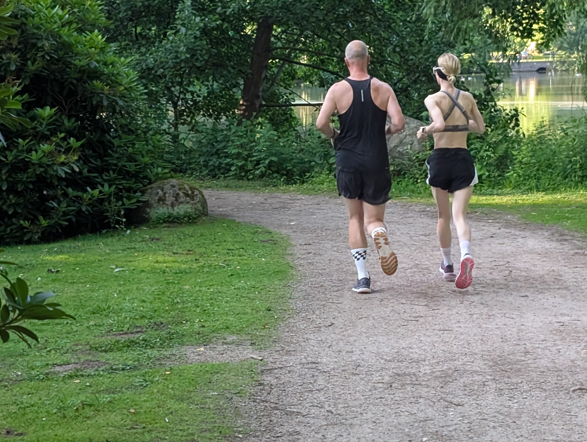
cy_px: 223
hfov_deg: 22.2
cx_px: 264
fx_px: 1494
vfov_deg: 16.8
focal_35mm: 88
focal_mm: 6.9
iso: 397
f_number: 1.68
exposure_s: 1/900
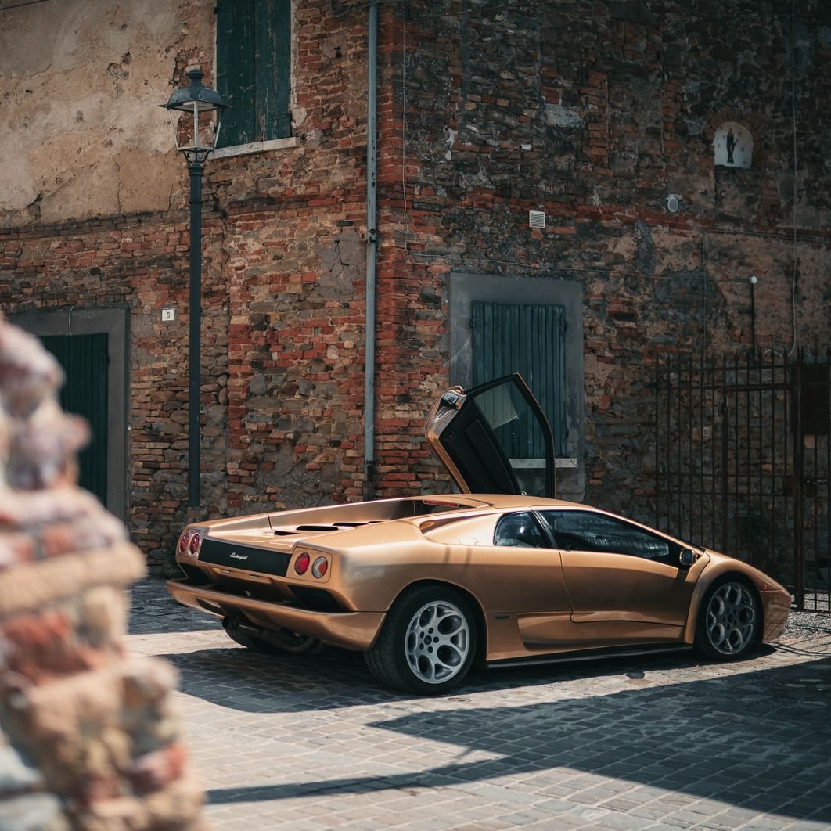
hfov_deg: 26.8
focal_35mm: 64
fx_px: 1738
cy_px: 415
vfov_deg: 26.9
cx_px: 300
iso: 100
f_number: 1.4
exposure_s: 1/2000
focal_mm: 50
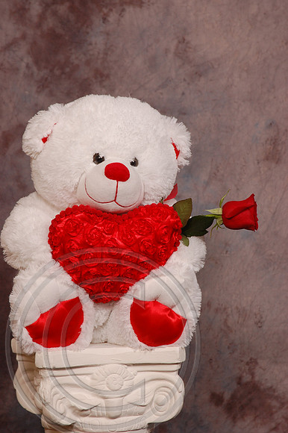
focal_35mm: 128
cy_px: 216
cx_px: 144
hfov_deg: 10.7
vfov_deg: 16.1
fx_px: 1532
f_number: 5.6
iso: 400
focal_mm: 85
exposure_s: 1/200
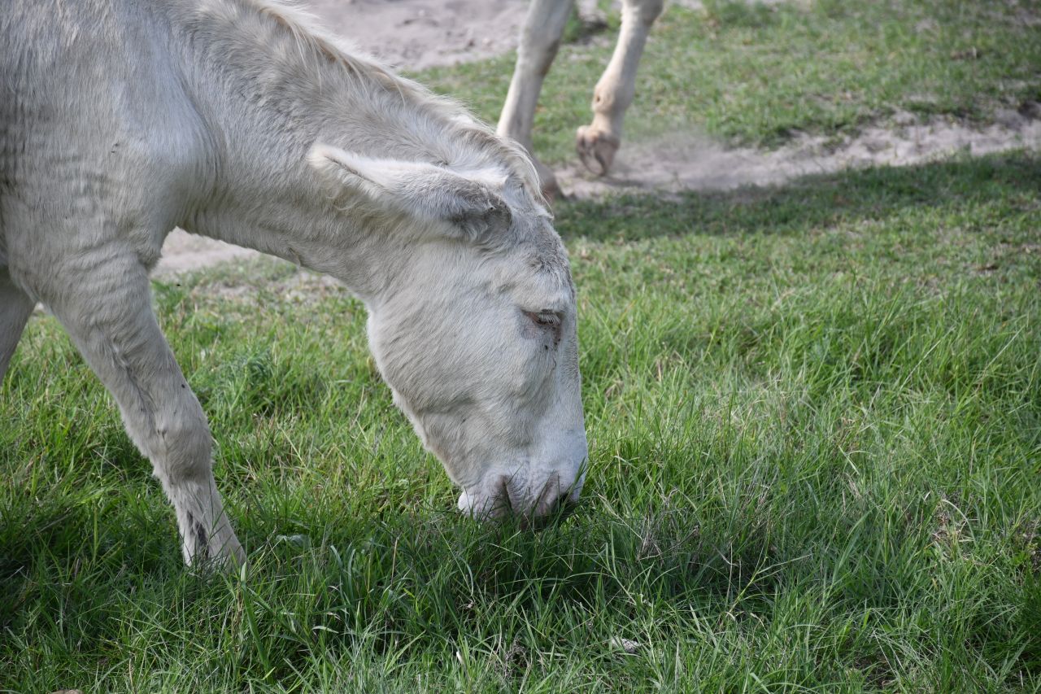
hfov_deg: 11.2
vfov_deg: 7.5
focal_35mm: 183
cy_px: 347
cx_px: 520
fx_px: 5291
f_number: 5.6
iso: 400
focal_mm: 122
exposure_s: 1/1250
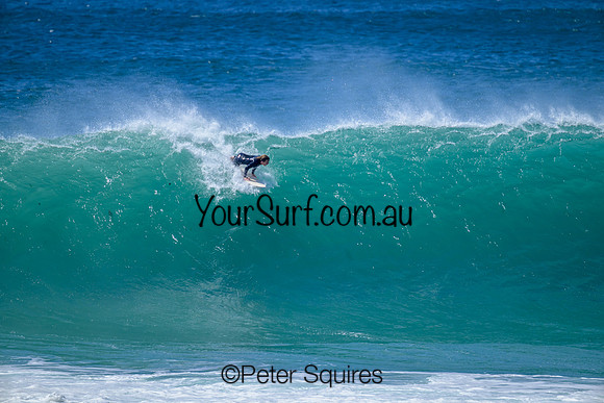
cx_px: 302
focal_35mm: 560
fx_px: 9397
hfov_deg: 3.7
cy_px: 202
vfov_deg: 2.5
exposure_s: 1/2000
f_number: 8
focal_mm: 560
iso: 640
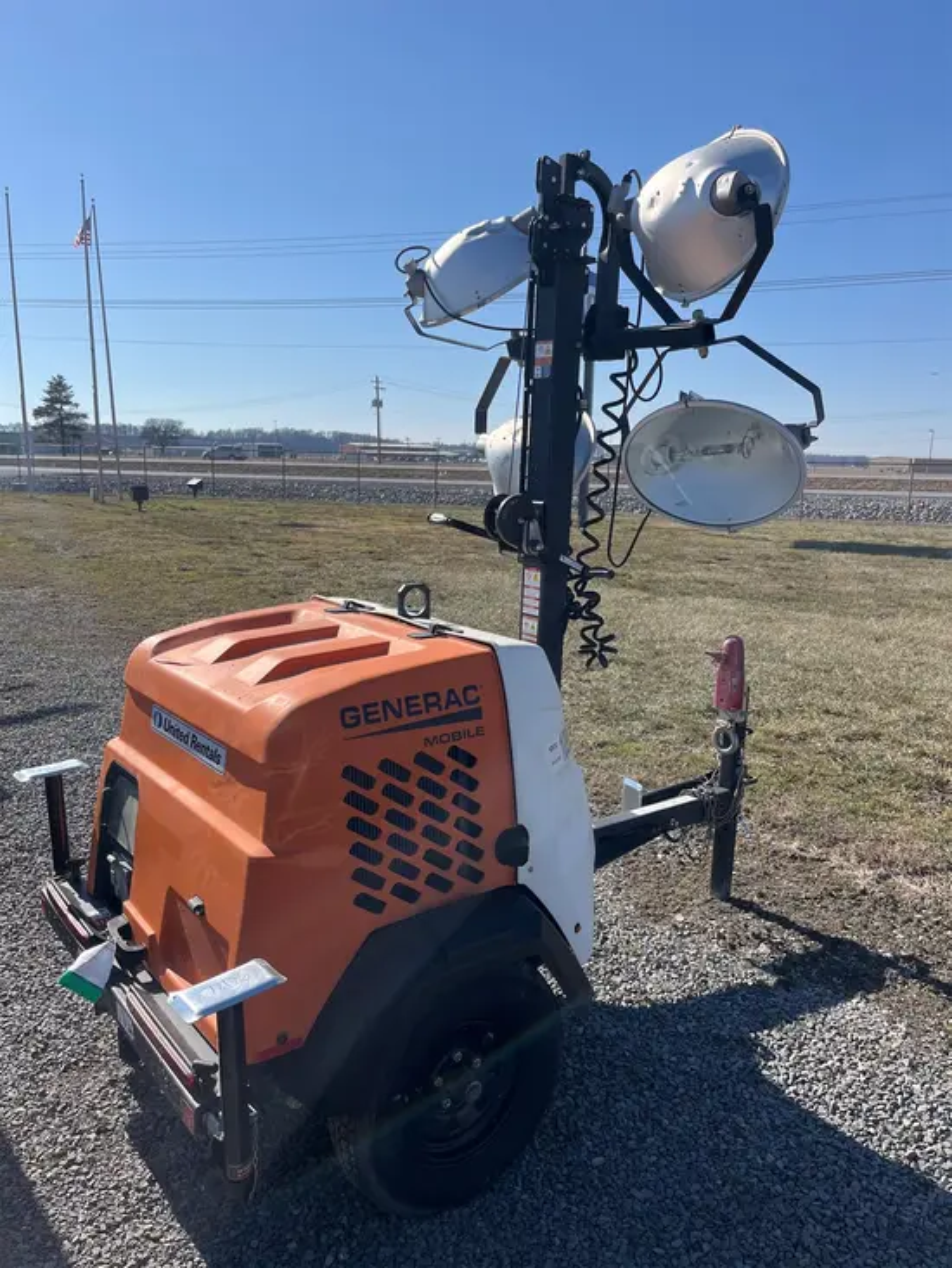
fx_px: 953
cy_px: 634
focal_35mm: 26
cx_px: 476
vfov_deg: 67.3
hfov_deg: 53.1
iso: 50
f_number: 1.6
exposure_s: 1/4149
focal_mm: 5.1
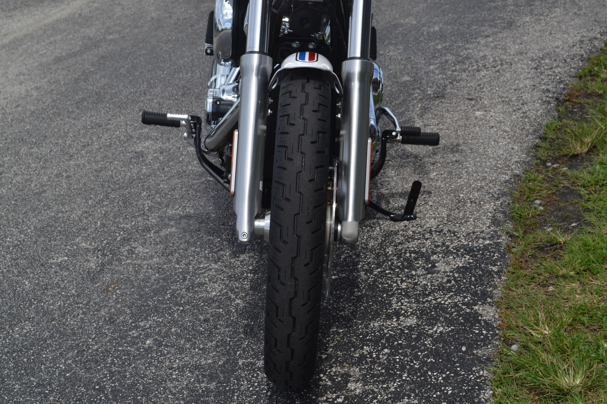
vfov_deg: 21.6
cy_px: 202
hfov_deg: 31.9
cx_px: 304
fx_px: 1062
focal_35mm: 63
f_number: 9
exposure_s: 1/320
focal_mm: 42
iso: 100
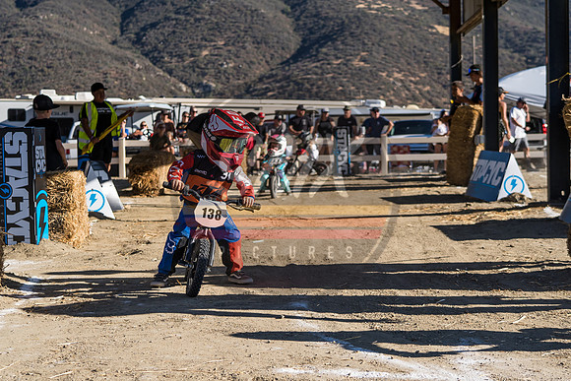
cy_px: 190
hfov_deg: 30.1
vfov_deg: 20.3
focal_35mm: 67
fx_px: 1063
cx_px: 286
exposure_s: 1/2000
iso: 200
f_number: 4
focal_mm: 45
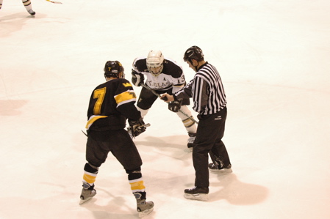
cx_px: 165
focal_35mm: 105
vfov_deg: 13.0
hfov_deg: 19.5
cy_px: 110
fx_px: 962
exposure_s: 1/125
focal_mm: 70
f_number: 5
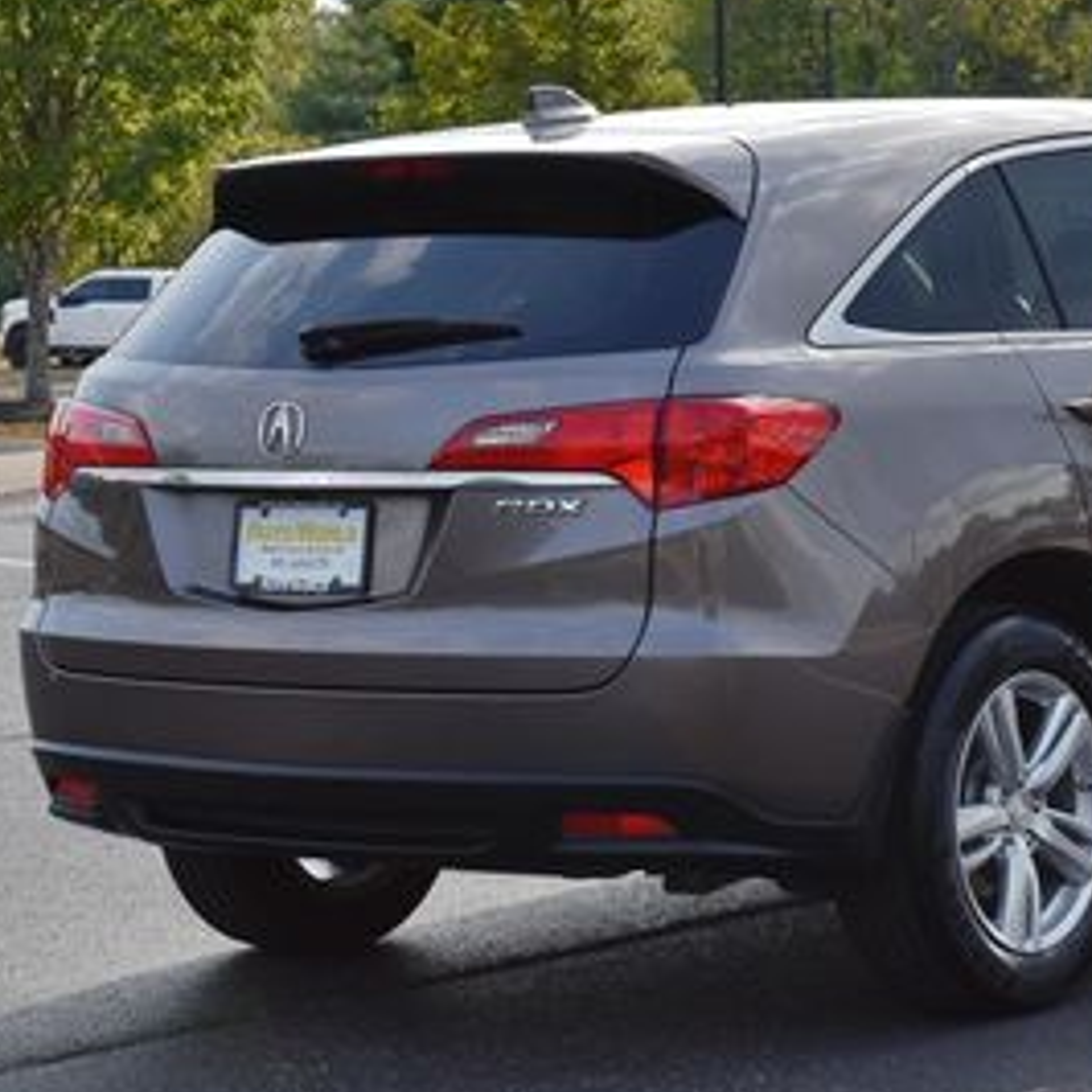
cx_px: 825
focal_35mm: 129
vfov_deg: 13.5
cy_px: 289
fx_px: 4604
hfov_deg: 13.5
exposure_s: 1/250
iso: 140
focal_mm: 42
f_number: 8
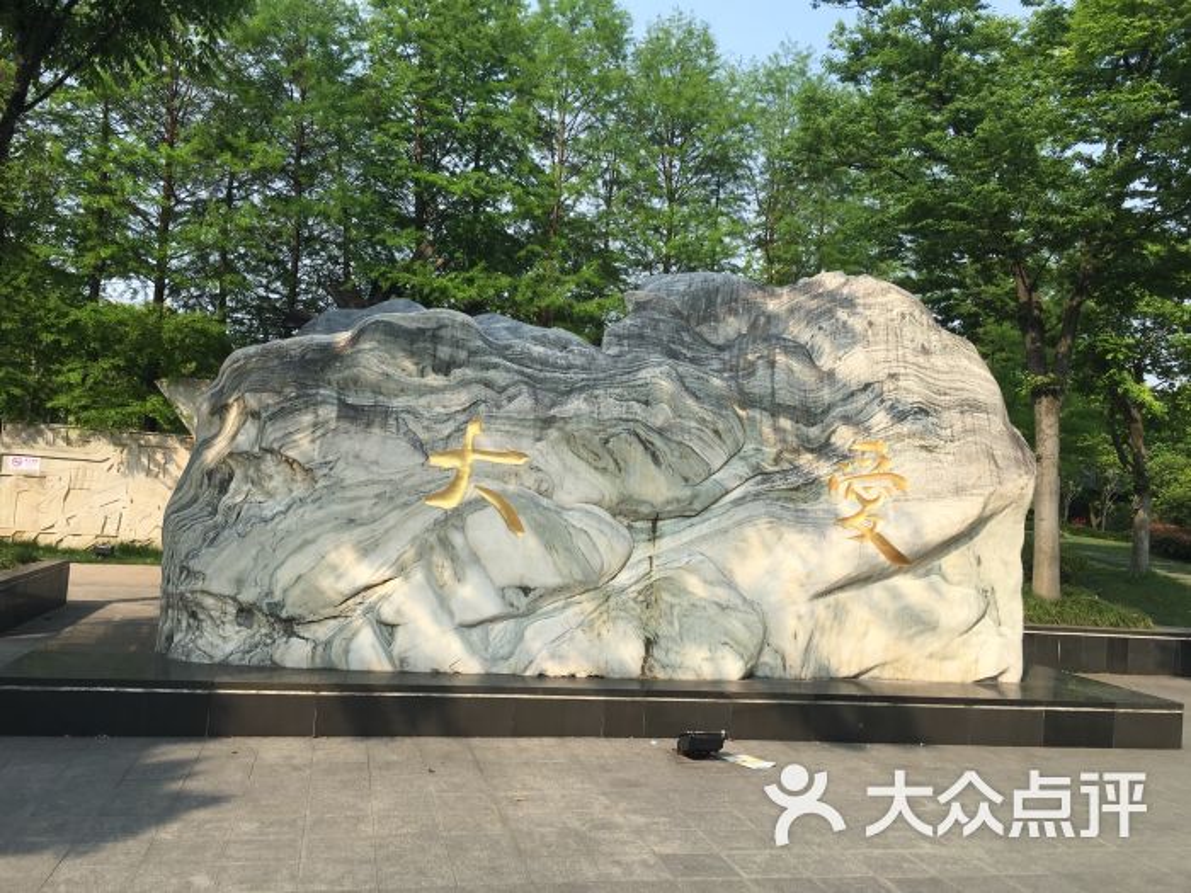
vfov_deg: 48.2
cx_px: 596
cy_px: 446
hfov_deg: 61.7
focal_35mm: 29
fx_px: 998
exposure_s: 1/905
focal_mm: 4.15
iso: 25
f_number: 2.2
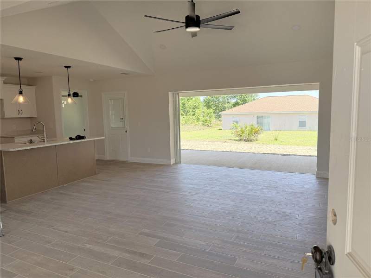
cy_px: 139
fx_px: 257
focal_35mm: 24
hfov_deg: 71.6
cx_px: 186
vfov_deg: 56.8
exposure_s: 1/735
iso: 100
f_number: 1.78
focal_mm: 6.76
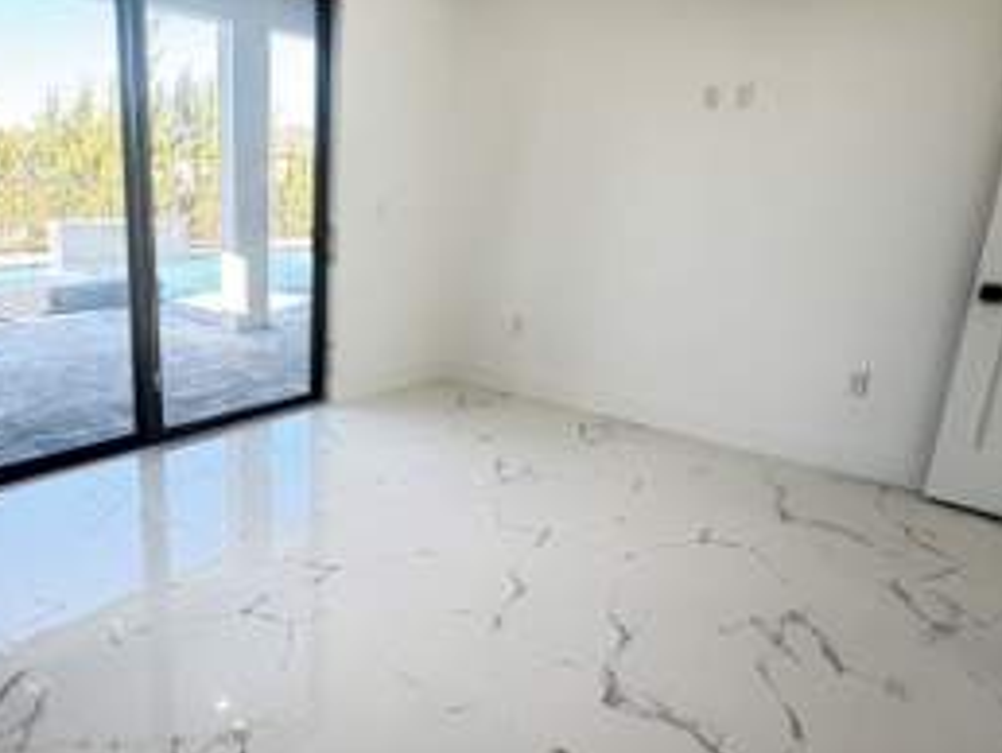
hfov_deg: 65.7
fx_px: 753
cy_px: 376
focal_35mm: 26
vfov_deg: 53.1
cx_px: 346
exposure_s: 1/60
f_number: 2.2
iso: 250
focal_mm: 2.22
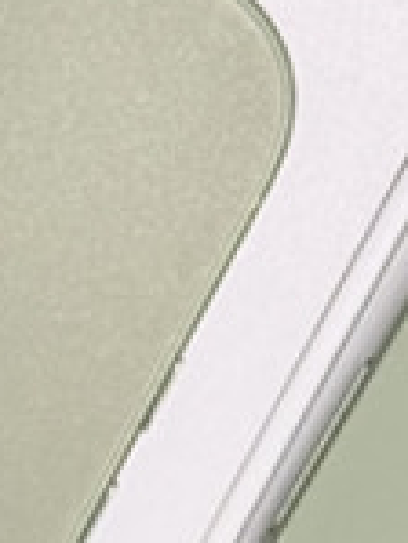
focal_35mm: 330
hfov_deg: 4.5
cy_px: 762
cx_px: 4
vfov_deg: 5.9
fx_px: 5179
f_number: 1.78
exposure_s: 1/77
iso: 100
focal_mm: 6.76
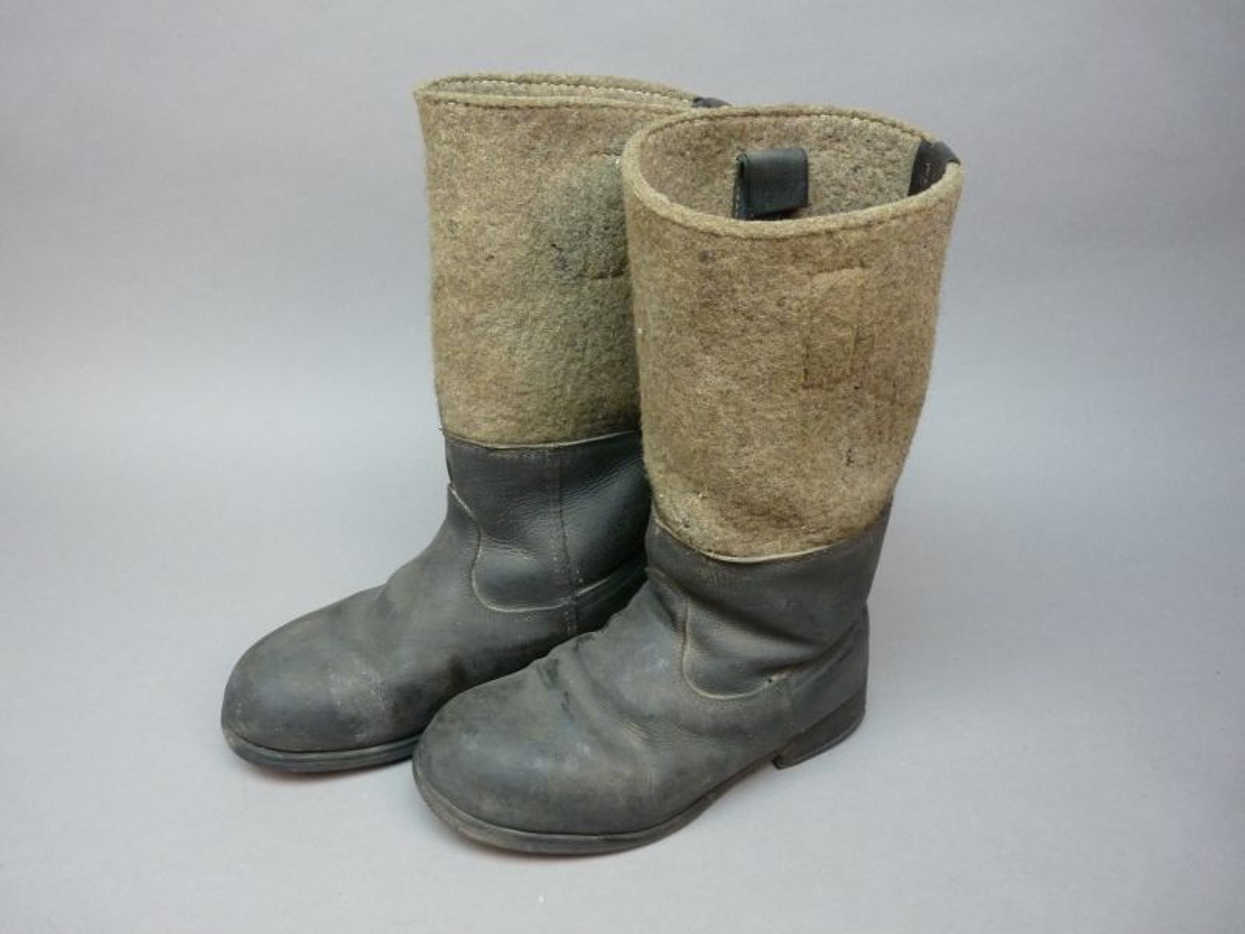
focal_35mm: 27
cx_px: 622
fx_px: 971
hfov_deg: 65.3
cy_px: 467
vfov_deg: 51.4
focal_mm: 4.8
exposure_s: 1/30
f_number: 2.8
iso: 320
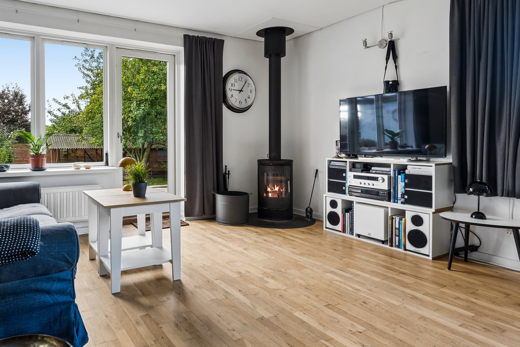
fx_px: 347
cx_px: 193
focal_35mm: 24
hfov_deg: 72.5
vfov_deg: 52.8
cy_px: 138
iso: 400
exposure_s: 1/15
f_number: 8
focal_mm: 12
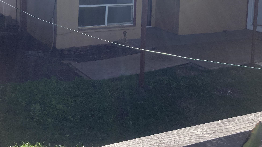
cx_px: 101
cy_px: 0
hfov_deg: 42.6
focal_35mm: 48
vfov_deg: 23.8
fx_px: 333
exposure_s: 1/1869
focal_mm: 3.99
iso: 20
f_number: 1.8
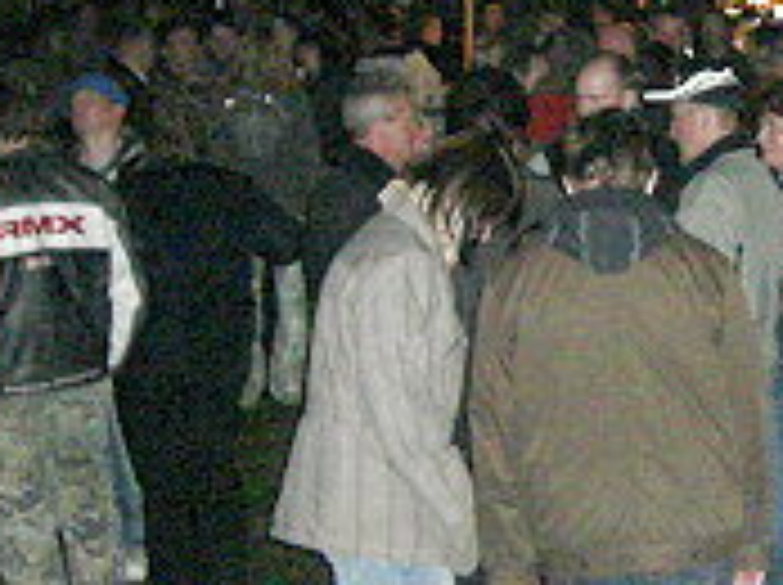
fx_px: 2643
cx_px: 929
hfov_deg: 16.2
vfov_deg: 12.6
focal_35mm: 117
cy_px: 191
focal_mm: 7.9
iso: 200
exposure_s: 1/60
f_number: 2.8
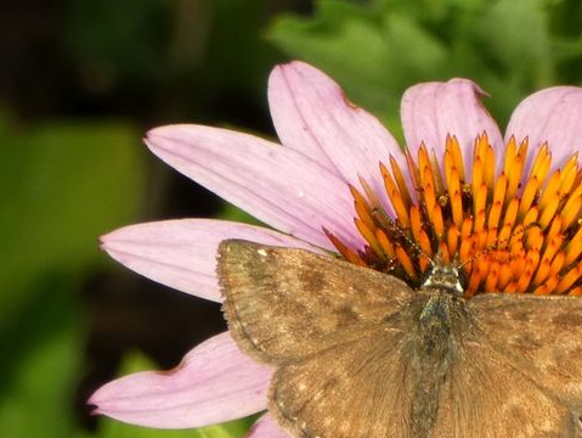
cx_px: 484
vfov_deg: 4.2
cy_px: 350
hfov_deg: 5.6
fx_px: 5990
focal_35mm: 356
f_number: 5.5
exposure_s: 1/100
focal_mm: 35.8
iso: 80
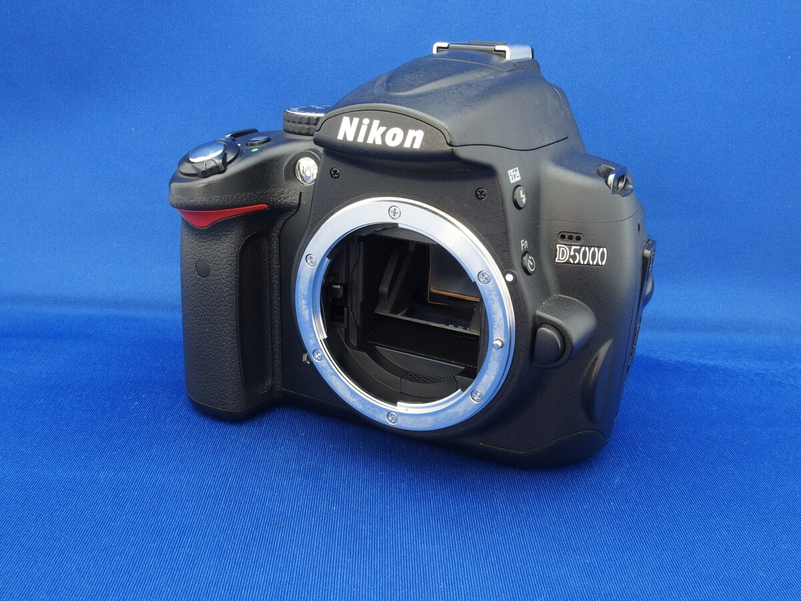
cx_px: 400
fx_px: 810
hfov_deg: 52.6
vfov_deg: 40.7
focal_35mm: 35
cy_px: 300
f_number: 8
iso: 100
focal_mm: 7.4
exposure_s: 2
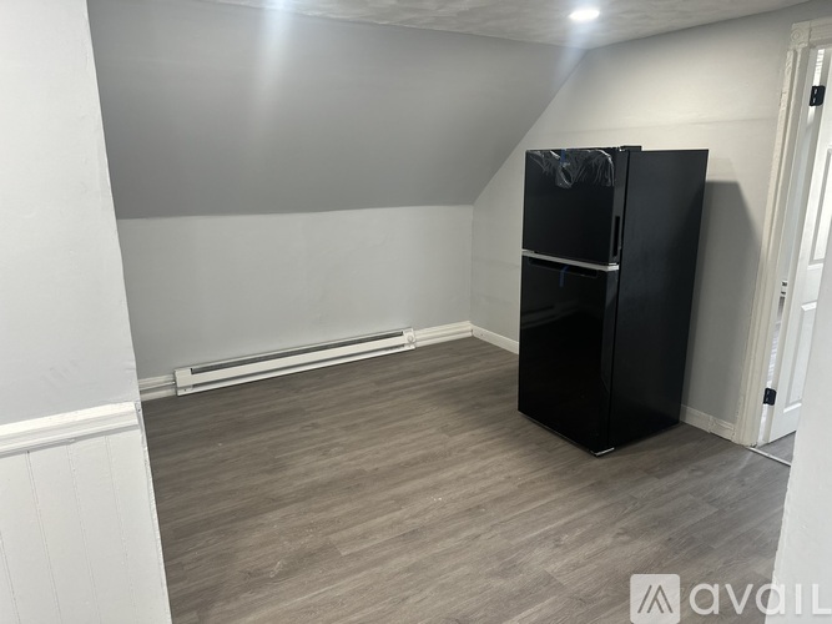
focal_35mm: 24
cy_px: 312
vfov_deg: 56.8
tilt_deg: -14.6
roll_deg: +0.3
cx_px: 416
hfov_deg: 71.6
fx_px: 577
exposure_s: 1/60
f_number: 1.78
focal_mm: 6.86
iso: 160
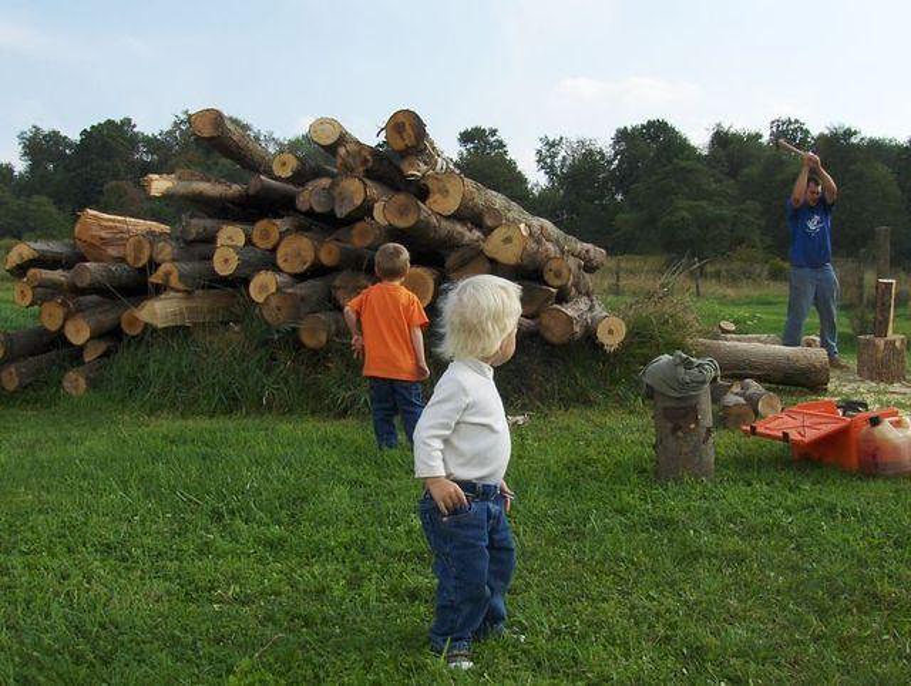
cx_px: 456
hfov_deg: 45.7
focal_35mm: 41
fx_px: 1081
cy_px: 343
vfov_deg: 35.2
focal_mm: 6.5
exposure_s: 1/216
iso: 100
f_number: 7.7
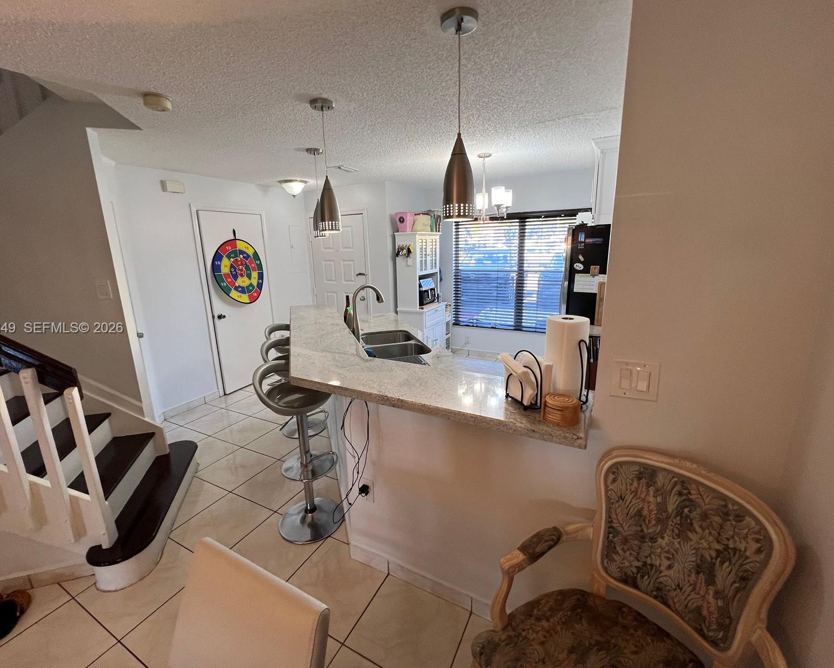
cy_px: 329
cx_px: 404
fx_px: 346
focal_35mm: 14
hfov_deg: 100.7
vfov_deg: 88.0
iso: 125
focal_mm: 1.57
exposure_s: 1/120
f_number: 1.8
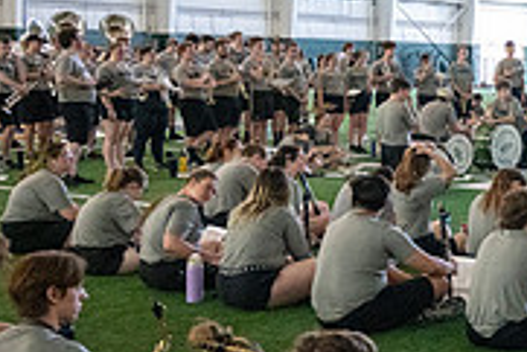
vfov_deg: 17.7
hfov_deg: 22.3
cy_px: 159
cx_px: 760
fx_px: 1128
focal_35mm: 77
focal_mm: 24
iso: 10000
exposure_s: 1/500
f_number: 4
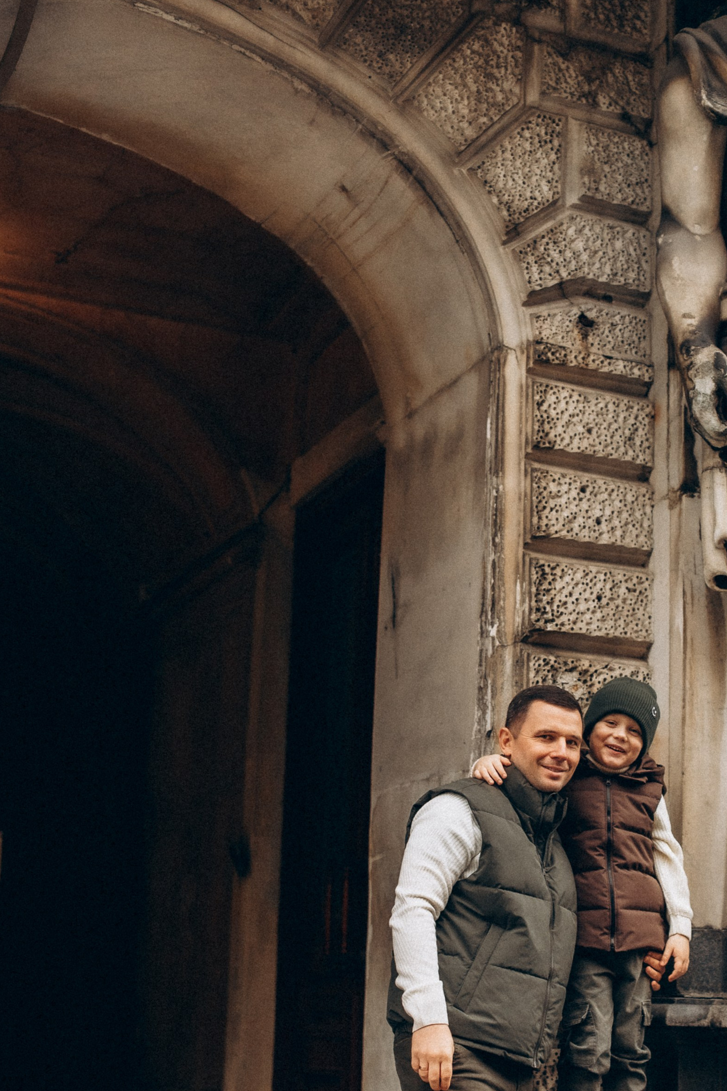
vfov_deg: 32.8
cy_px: 621
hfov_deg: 22.2
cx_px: 488
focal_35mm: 61
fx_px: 1847
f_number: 1.4
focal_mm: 35
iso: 800
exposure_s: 1/3200
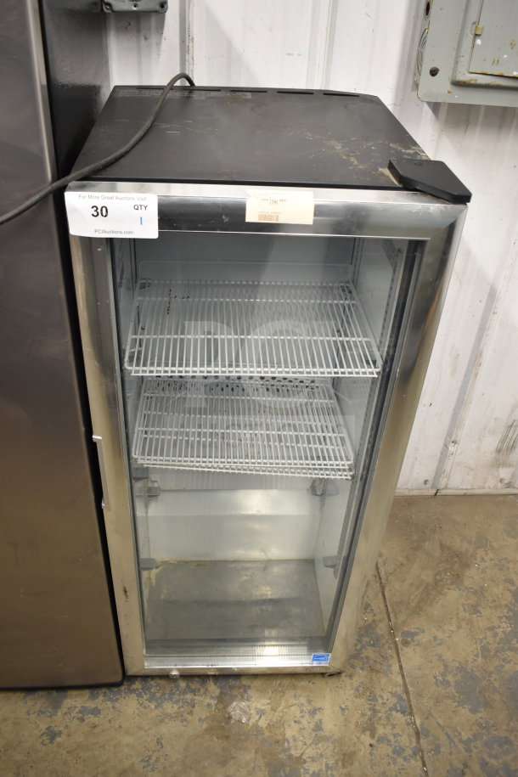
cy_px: 388
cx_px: 259
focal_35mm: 30
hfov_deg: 43.6
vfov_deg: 61.9
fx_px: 647
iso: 900
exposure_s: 1/30
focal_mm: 20
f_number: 3.8
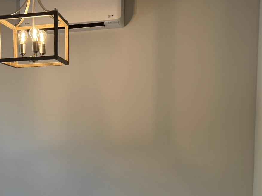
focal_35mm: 56
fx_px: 424
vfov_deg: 25.7
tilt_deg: -7.4
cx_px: 24
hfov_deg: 32.6
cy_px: 154
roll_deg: +1.3
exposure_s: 1/165
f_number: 1.78
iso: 100
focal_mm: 6.76
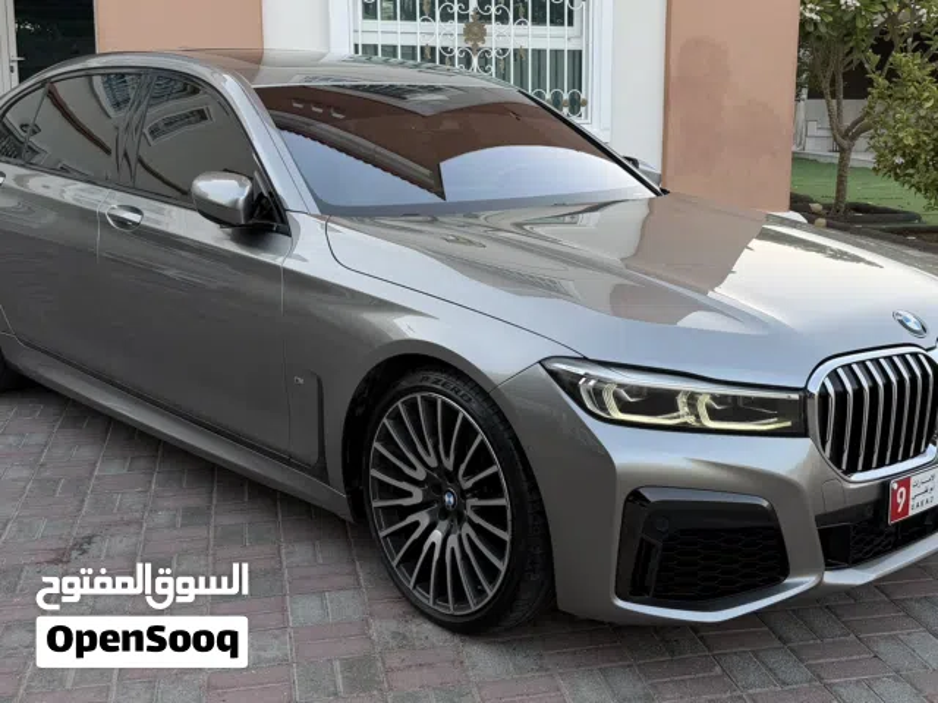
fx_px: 650
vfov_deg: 56.8
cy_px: 352
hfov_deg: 71.6
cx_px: 469
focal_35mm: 24
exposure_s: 1/330
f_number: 1.78
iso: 80
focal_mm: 6.76
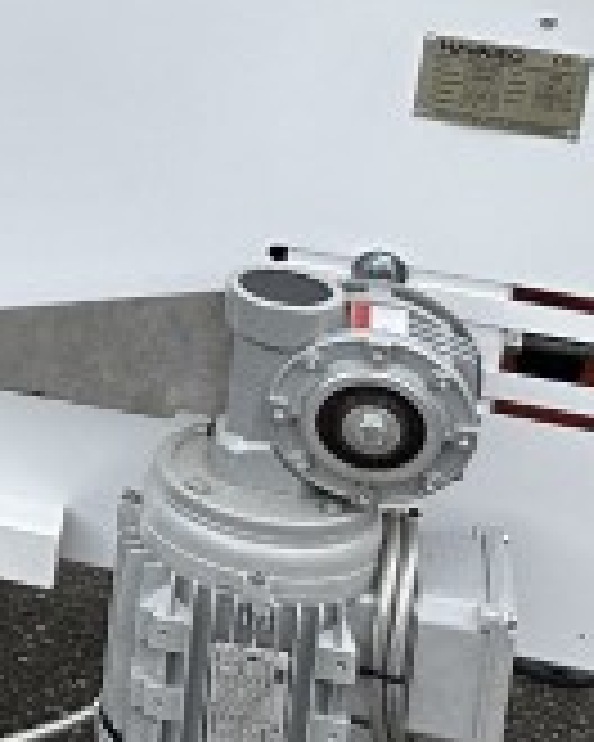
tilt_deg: -20.0
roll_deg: +2.0
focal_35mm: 145
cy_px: -234
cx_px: -1485
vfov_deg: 12.8
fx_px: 3186
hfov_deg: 8.1
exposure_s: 1/803
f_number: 1.78
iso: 80
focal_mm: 6.86
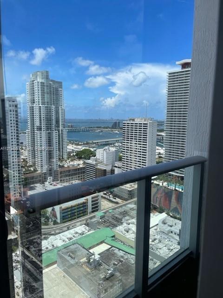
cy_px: 149
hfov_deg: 53.1
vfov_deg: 67.3
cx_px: 112
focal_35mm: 26
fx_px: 223
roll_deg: -0.5
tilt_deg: -7.9
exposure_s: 1/2049
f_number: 1.6
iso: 32
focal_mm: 5.1
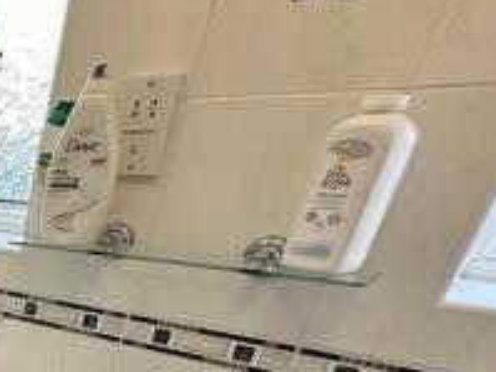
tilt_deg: -28.1
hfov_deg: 30.0
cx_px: -223
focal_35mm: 41
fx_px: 587
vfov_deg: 29.6
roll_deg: +0.6
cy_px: 458
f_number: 2.2
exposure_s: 1/100
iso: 250
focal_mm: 2.22
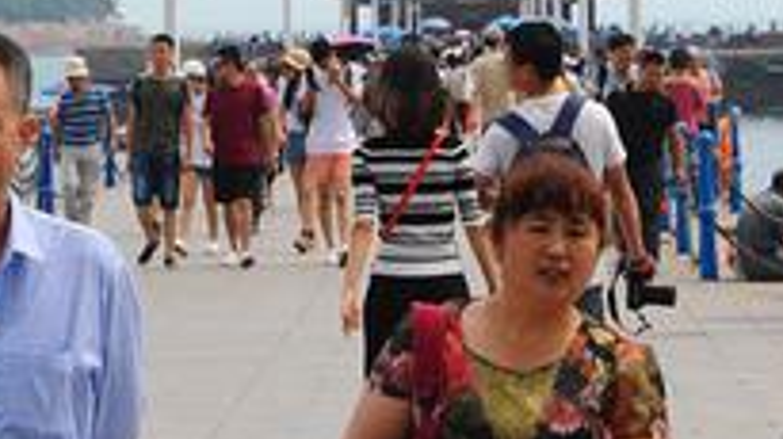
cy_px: -11
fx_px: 4482
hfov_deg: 10.0
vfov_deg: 5.6
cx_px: 462
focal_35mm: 216
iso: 200
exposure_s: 1/500
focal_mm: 66
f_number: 5.6
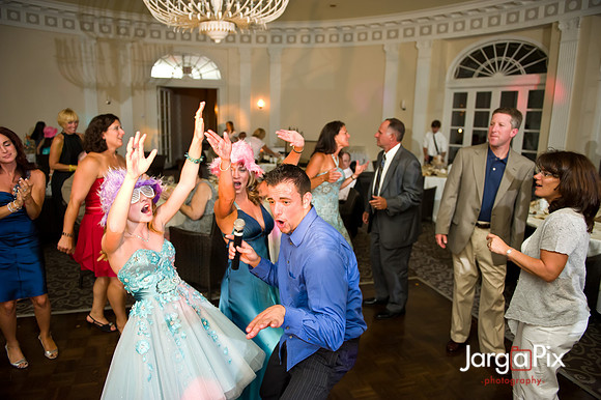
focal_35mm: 24
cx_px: 300
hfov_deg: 73.8
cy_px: 200
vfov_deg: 53.1
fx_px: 400
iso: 1600
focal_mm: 24
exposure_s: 1/125
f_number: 3.2
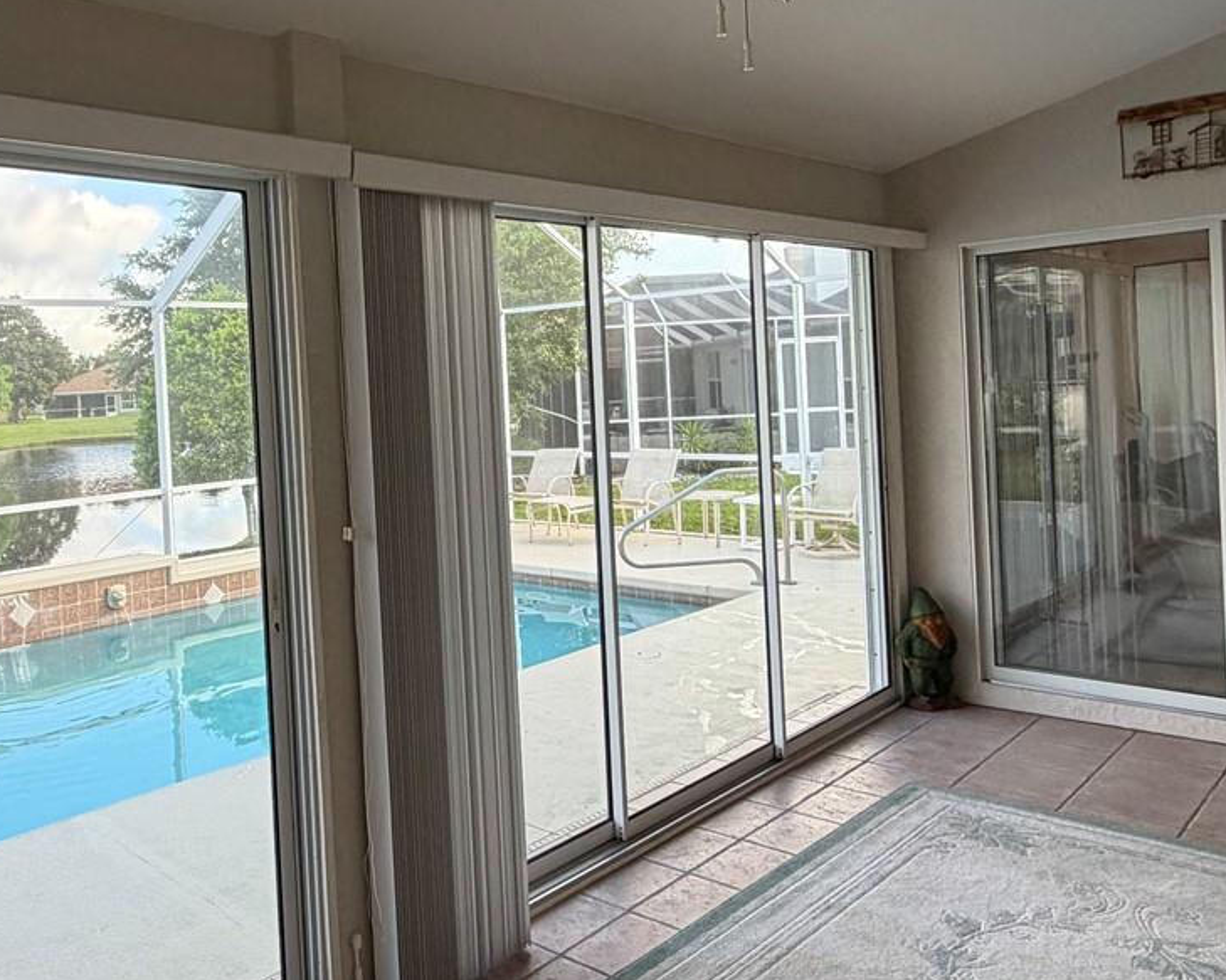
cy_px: 397
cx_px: 326
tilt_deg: -0.6
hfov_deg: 56.3
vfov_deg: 48.2
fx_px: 1088
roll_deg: +3.0
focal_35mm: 30
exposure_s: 1/121
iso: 125
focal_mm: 2.22
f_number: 2.2
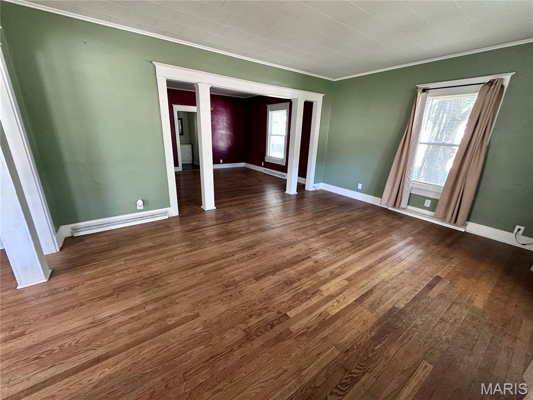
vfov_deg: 85.7
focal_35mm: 14
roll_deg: -2.3
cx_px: 266
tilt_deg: -17.6
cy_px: 200
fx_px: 216
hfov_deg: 102.1
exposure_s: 1/60
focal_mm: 2.22
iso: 500
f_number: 2.2
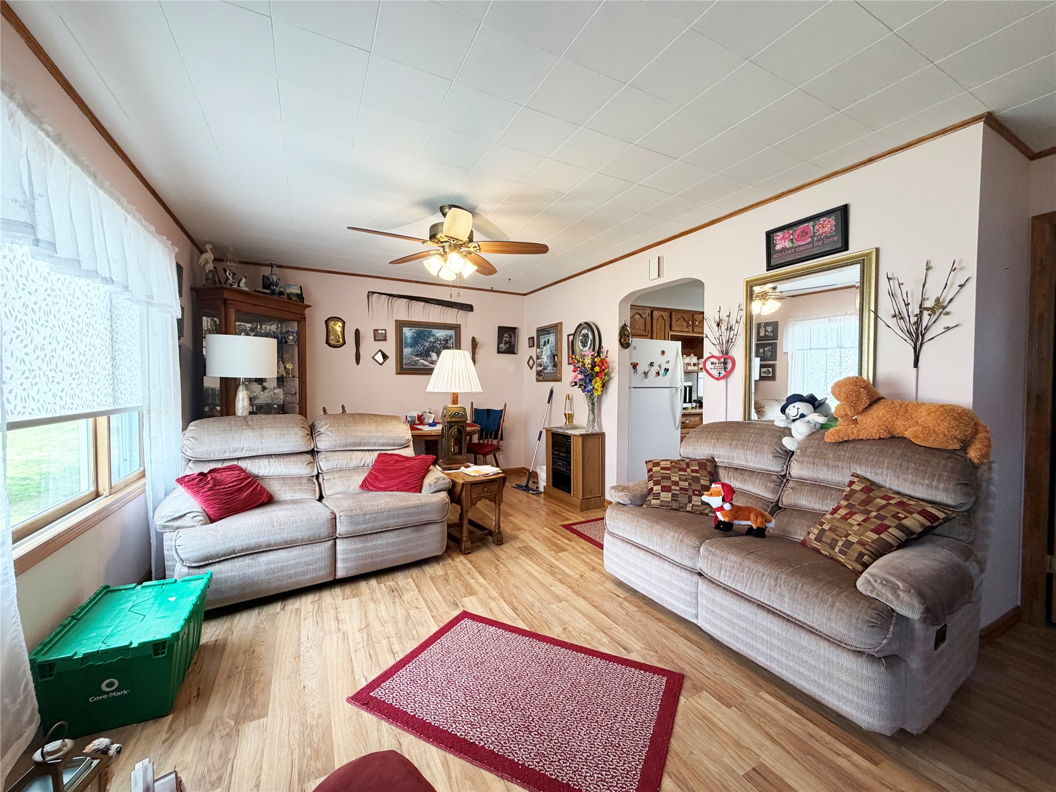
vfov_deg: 85.7
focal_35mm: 14
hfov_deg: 102.1
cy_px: 396
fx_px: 427
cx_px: 528
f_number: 2.2
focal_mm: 2.22
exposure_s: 1/120
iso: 250
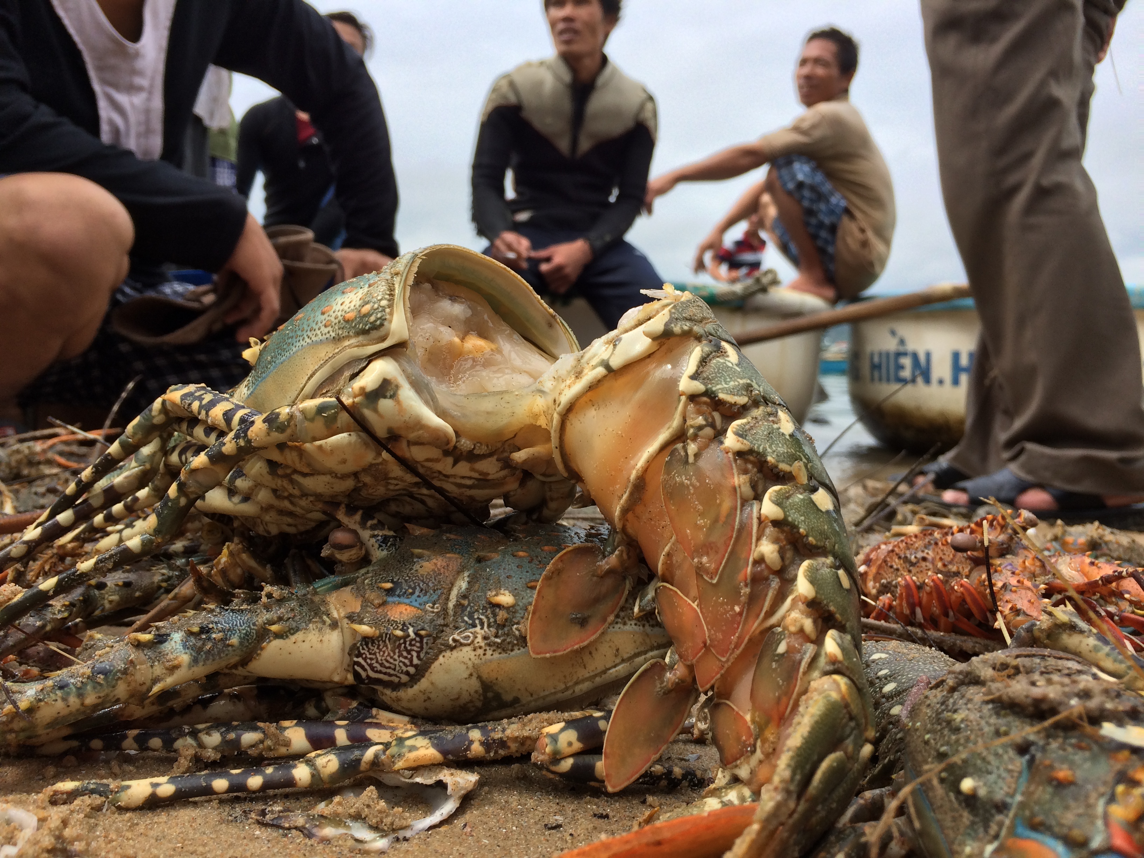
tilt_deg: -4.2
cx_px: 572
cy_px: 429
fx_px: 958
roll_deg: -2.5
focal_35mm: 29
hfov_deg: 61.7
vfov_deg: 48.2
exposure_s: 1/1244
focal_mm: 4.15
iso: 32
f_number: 2.2
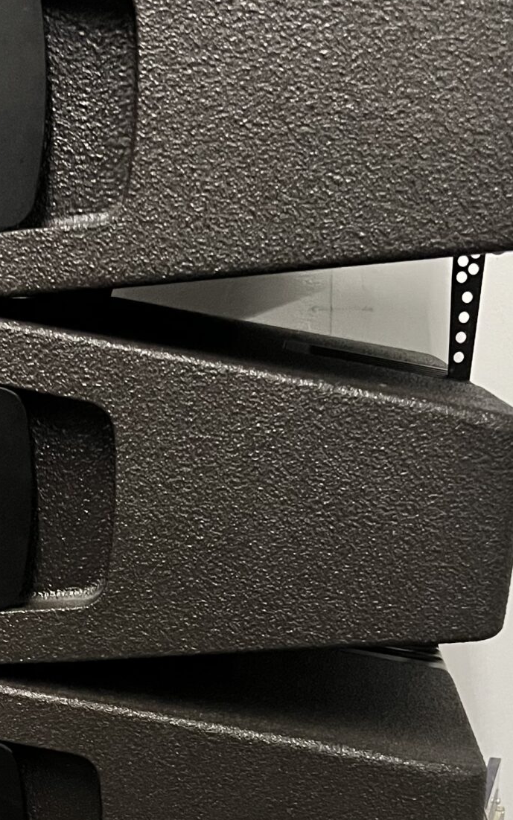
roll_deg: -0.9
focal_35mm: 64
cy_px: 711
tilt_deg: -16.6
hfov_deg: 20.0
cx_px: 62
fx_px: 1431
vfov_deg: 30.8
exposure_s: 1/33
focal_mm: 5.7
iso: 500
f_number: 1.5
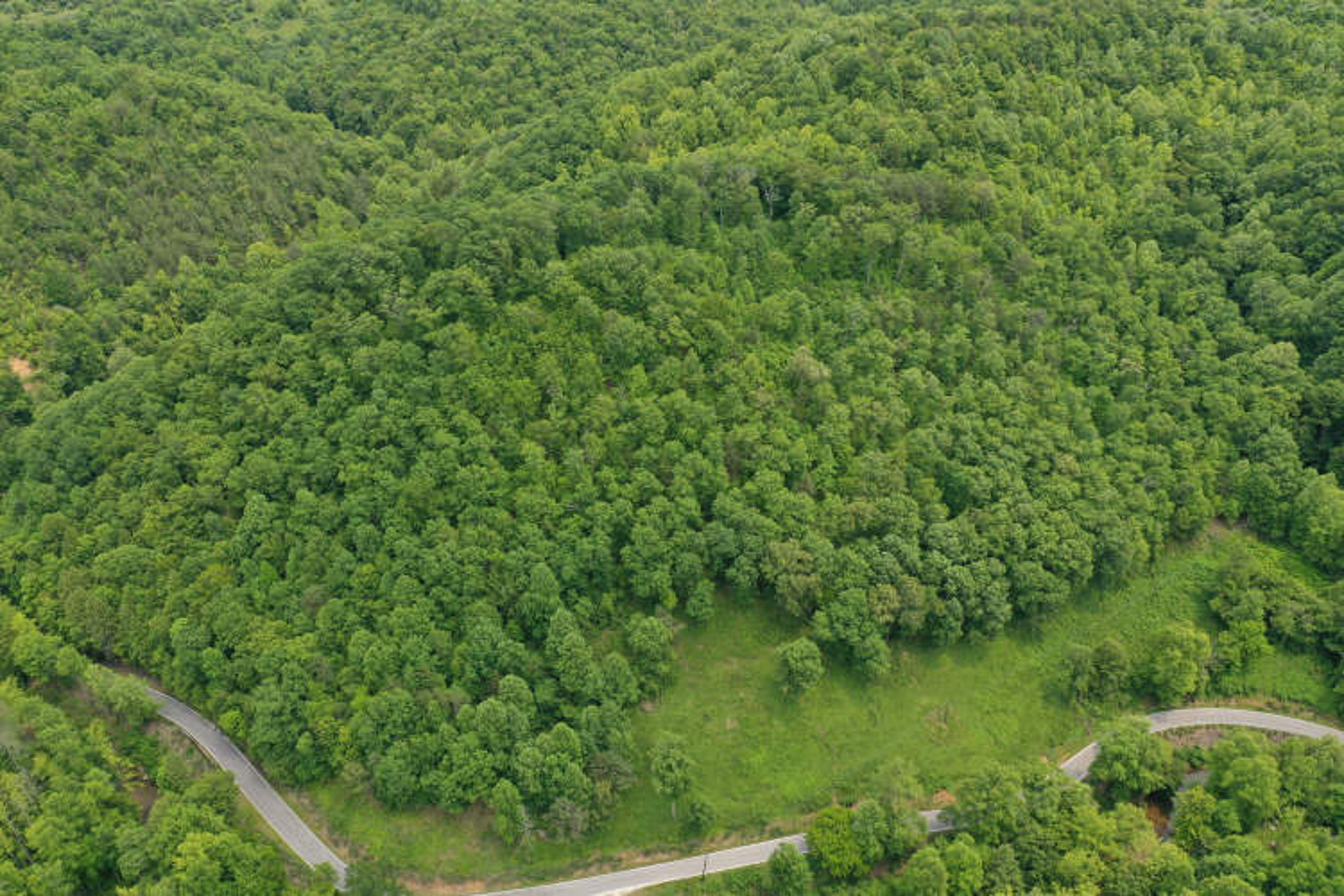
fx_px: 1045
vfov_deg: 46.4
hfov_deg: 65.5
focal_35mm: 28
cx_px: 672
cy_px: 448
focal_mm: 10.26
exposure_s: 1/240
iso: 100
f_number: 5.6
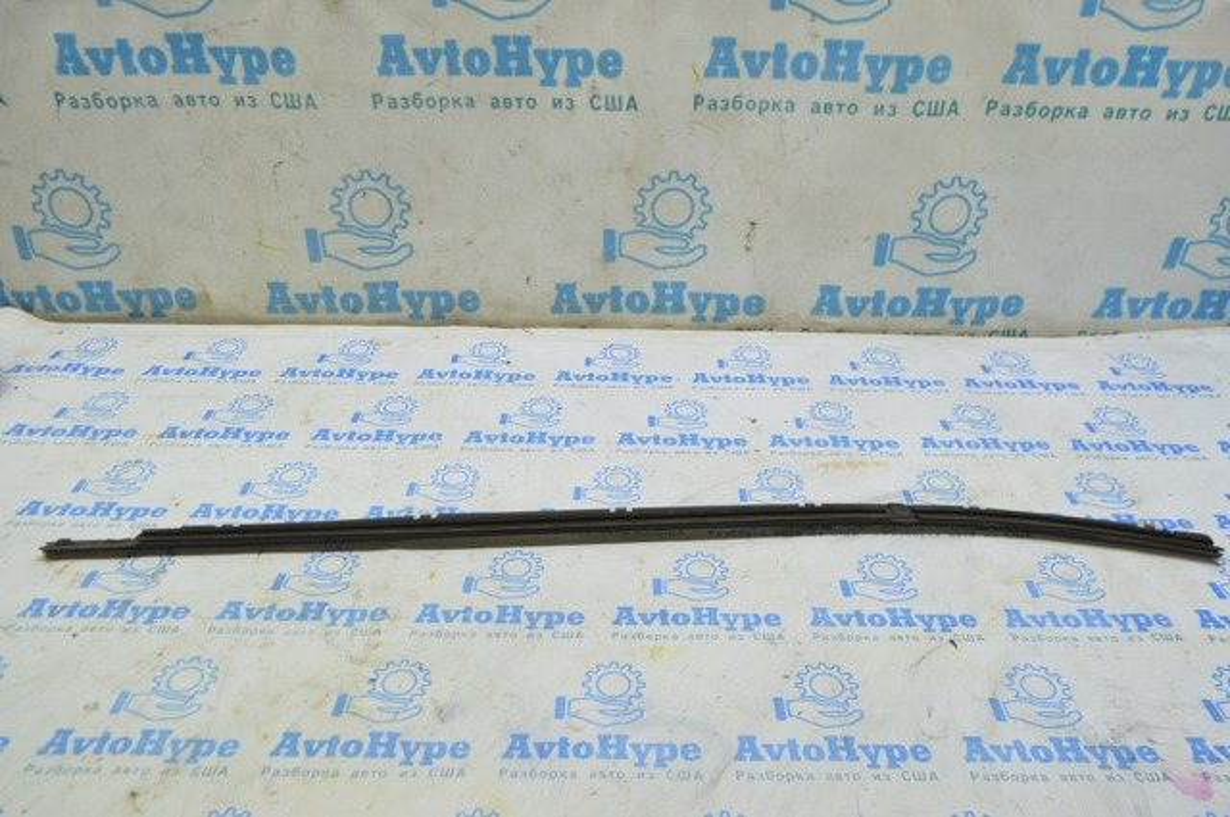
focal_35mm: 27
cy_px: 408
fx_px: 921
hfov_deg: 67.4
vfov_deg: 47.8
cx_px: 615
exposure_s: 1/20
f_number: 5.6
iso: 400
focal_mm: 18
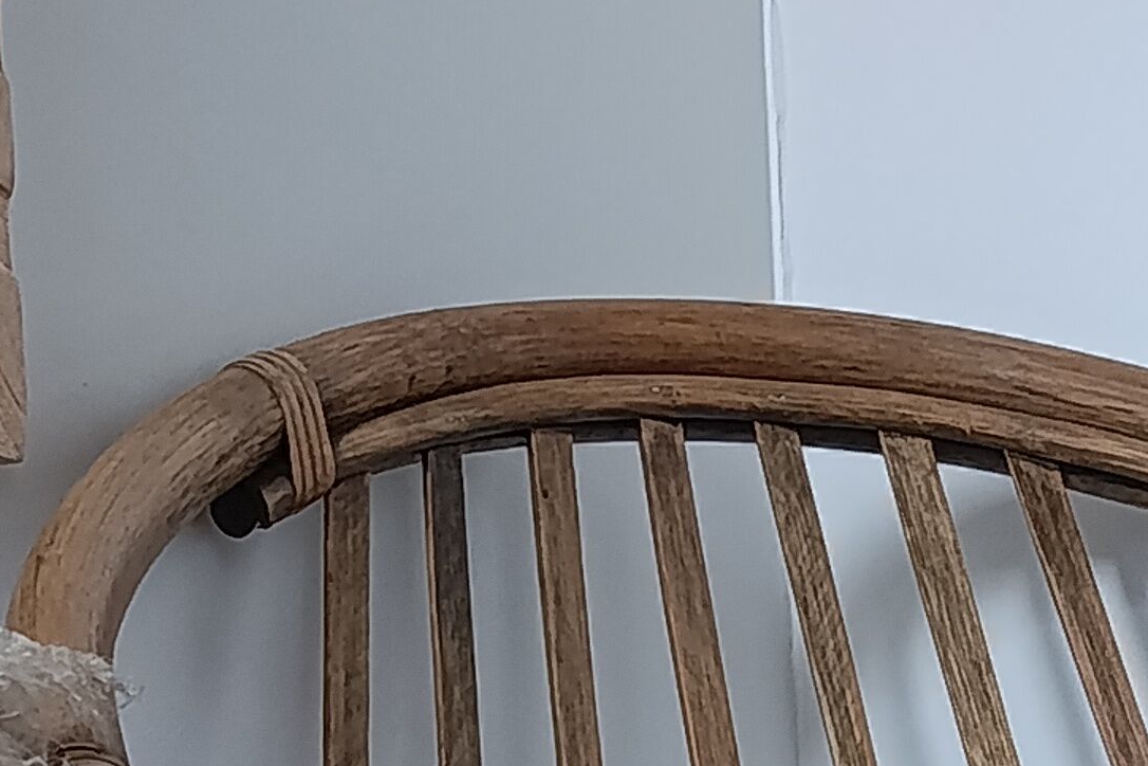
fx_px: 4368
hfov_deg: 14.7
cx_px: 1199
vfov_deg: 9.1
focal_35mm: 137
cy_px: 1746
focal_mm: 6.11
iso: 832
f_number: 1.65
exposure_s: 1/50
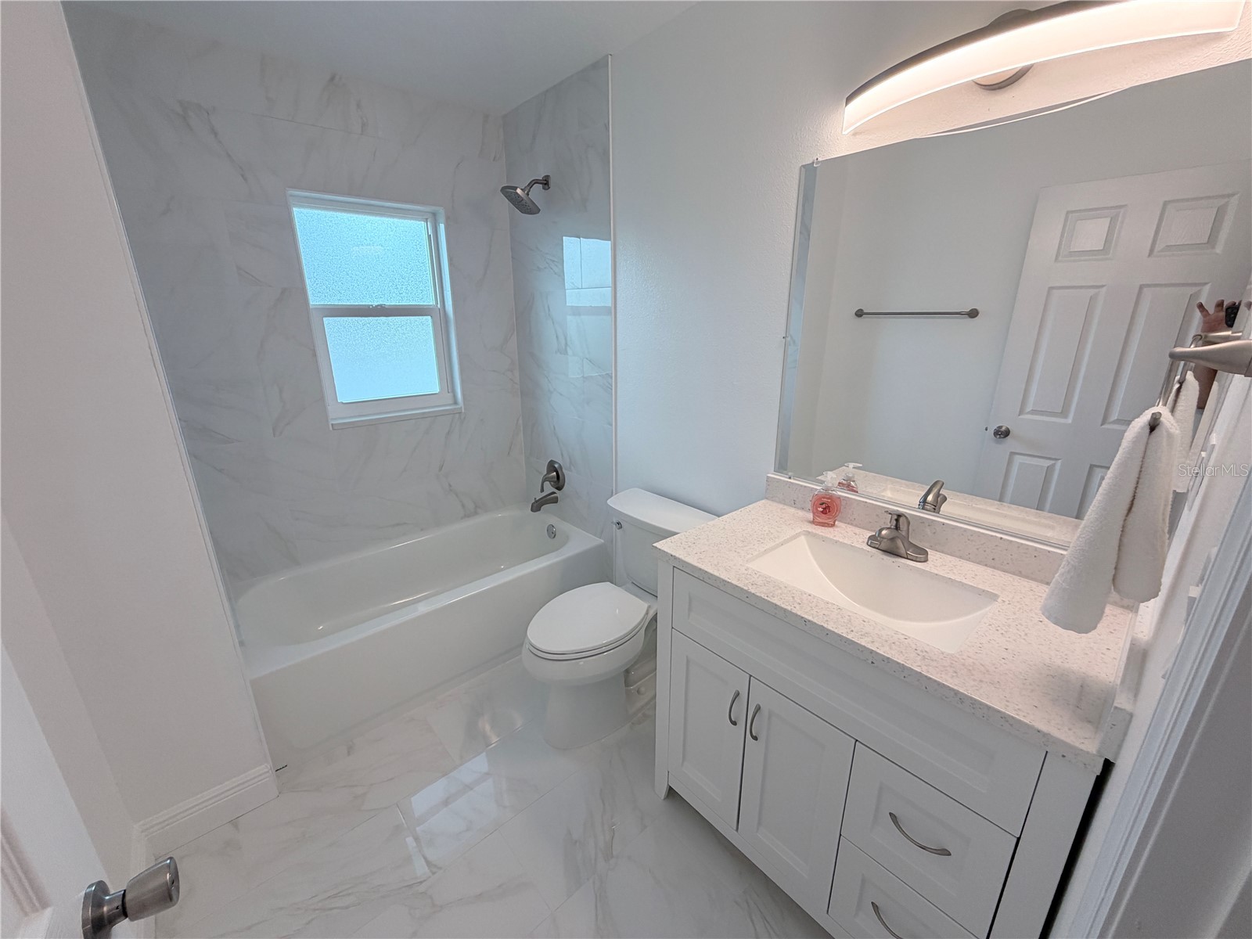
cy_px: 470
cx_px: 626
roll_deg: +0.9
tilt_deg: -17.8
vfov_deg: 85.7
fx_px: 506
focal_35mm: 14
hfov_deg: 102.1
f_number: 2.2
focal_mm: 2.22
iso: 125
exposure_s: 1/120
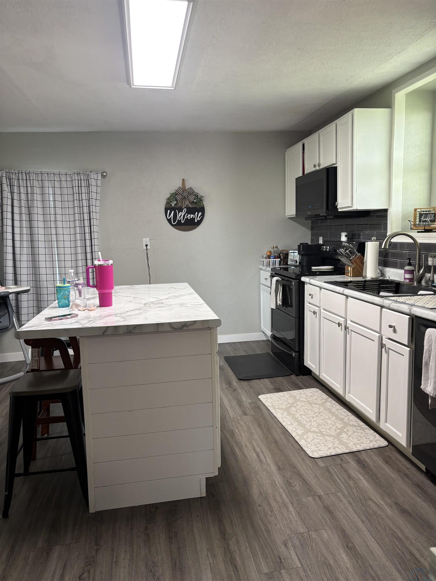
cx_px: 218
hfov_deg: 53.1
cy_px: 290
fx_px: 437
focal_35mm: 26
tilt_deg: -6.2
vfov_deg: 67.3
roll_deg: +0.9
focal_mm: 5.96
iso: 125
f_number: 1.6
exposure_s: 1/60
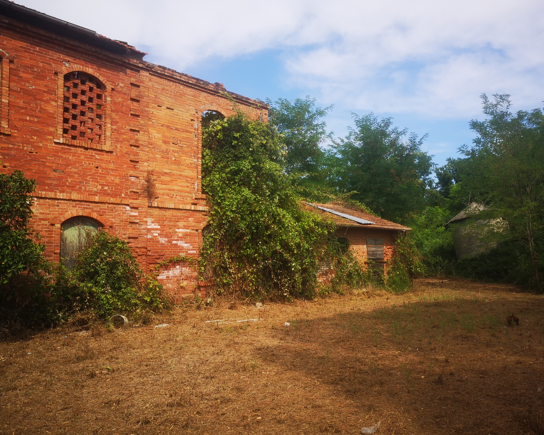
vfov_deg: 48.5
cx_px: 300
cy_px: 218
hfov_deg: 58.7
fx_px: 483
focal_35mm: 30
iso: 50
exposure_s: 1/1504
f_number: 1.8
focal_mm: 5.58
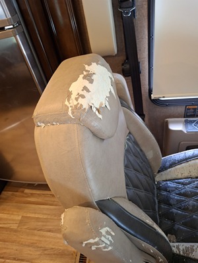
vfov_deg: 69.4
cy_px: 132
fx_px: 191
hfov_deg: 54.9
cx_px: 99
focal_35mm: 25
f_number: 1.8
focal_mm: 4.69
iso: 320
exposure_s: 1/30
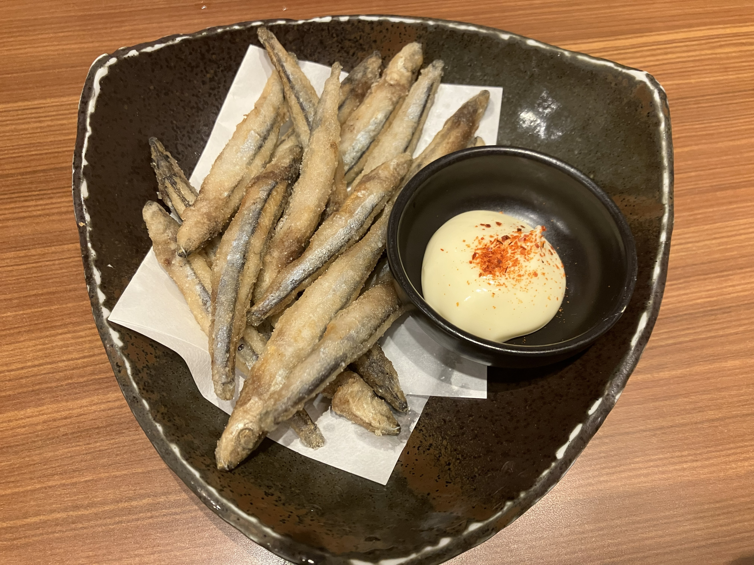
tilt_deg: -65.2
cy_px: 282
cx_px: 377
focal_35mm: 28
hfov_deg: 63.4
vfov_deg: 49.7
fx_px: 610
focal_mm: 3.99
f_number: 1.8
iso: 200
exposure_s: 1/50
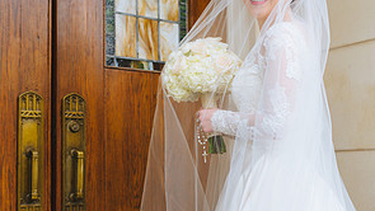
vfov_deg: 21.4
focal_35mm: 56
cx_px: 189
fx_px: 557
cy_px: 142
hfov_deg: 37.2
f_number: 2.8
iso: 50
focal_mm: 35
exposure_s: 1/320
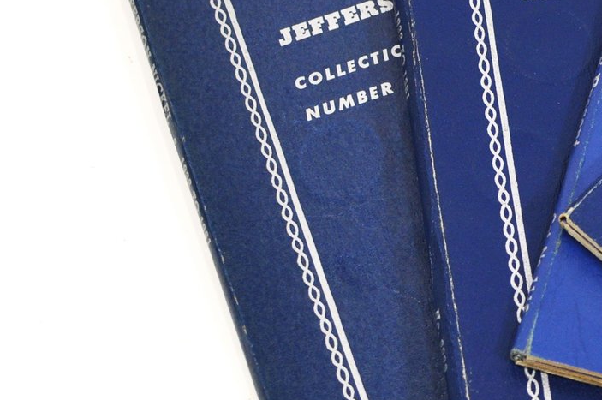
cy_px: 127
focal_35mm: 149
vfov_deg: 9.2
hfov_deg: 13.2
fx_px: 2496
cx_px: 814
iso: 400
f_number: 5.6
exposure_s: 1/125
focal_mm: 35
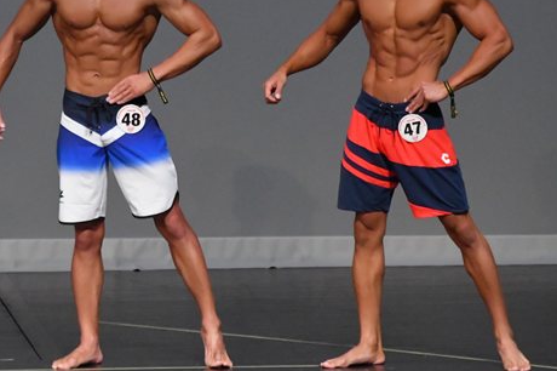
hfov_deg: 3.6
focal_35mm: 581
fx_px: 8983
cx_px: 255
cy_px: 113
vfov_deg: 2.4
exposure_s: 1/400
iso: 9000
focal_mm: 230
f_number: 5.6
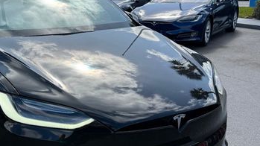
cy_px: 69
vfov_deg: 24.9
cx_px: 59
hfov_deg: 41.4
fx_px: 331
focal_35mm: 48
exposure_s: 1/4405
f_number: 1.78
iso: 80
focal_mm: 6.76
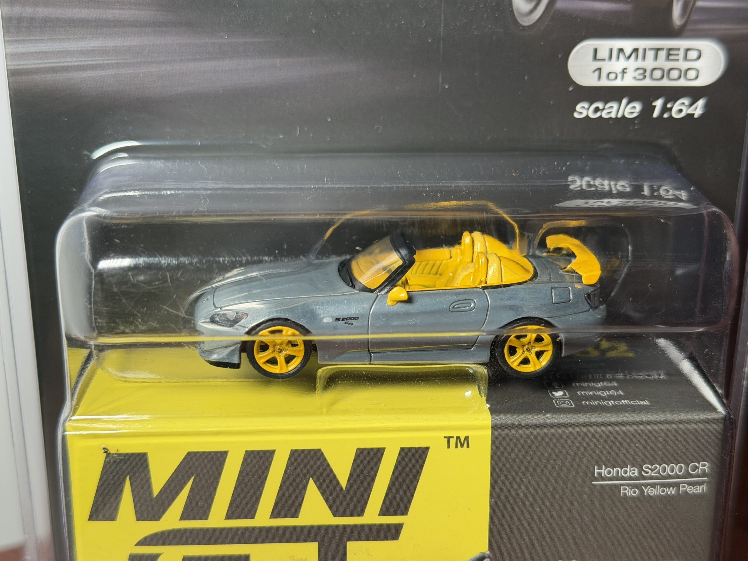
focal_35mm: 48
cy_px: 280
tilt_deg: -10.1
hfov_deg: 39.7
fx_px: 1037
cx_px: 374
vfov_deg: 30.3
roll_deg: +0.6
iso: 100
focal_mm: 6.76
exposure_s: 1/110
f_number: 1.78
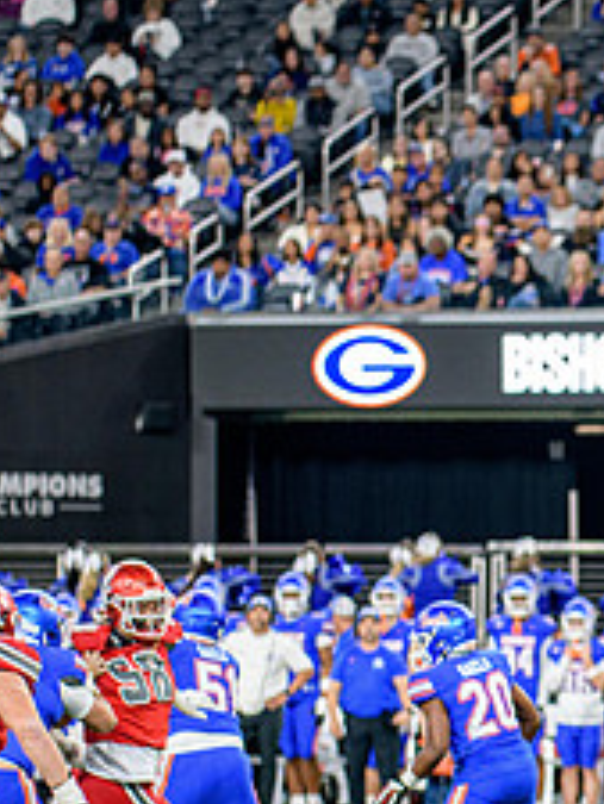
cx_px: 729
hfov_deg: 4.4
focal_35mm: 335
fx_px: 7786
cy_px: 677
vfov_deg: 5.9
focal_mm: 135
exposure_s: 1/400
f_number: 2.8
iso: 1250
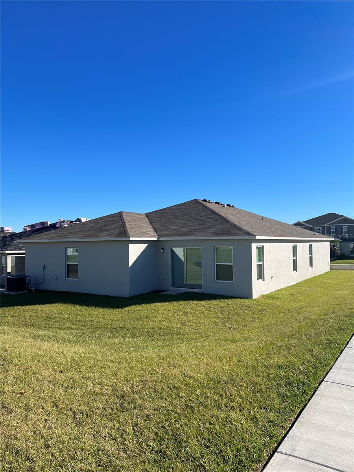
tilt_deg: +1.8
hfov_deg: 53.1
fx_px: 355
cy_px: 236
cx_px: 177
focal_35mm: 26
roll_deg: +0.7
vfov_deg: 67.3
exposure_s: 1/3831
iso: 50
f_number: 1.5
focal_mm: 5.7
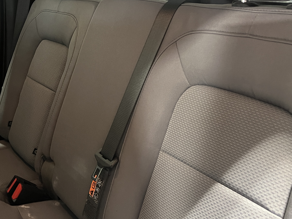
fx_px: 388
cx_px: 97
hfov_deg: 40.7
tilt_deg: -11.0
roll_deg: -0.1
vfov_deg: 31.2
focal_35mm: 46
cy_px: 68
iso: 500
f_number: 1.6
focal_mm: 5.1
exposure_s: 1/40
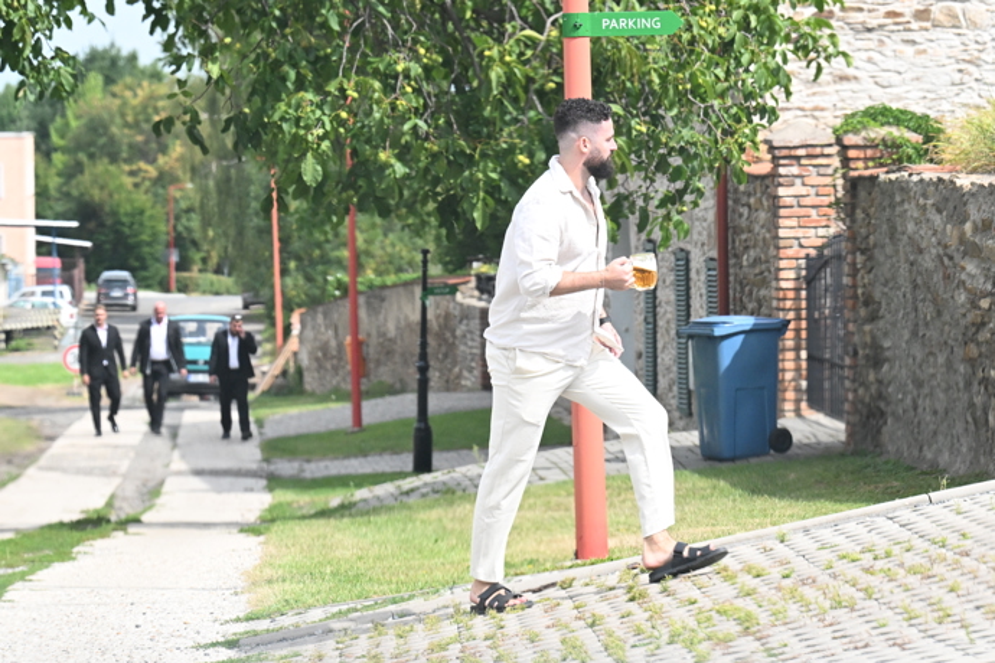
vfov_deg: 8.0
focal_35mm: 172
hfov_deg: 11.9
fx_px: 4754
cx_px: 498
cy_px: 332
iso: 2500
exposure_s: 1/6400
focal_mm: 115
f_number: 5
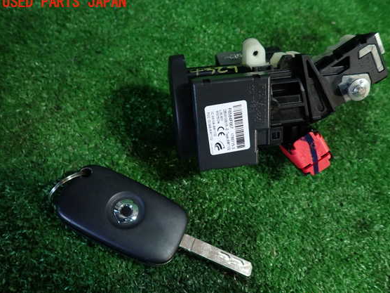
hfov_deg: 65.2
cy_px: 152
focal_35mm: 27
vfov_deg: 51.3
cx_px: 209
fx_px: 304
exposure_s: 1/50
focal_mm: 4.5
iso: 200
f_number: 2
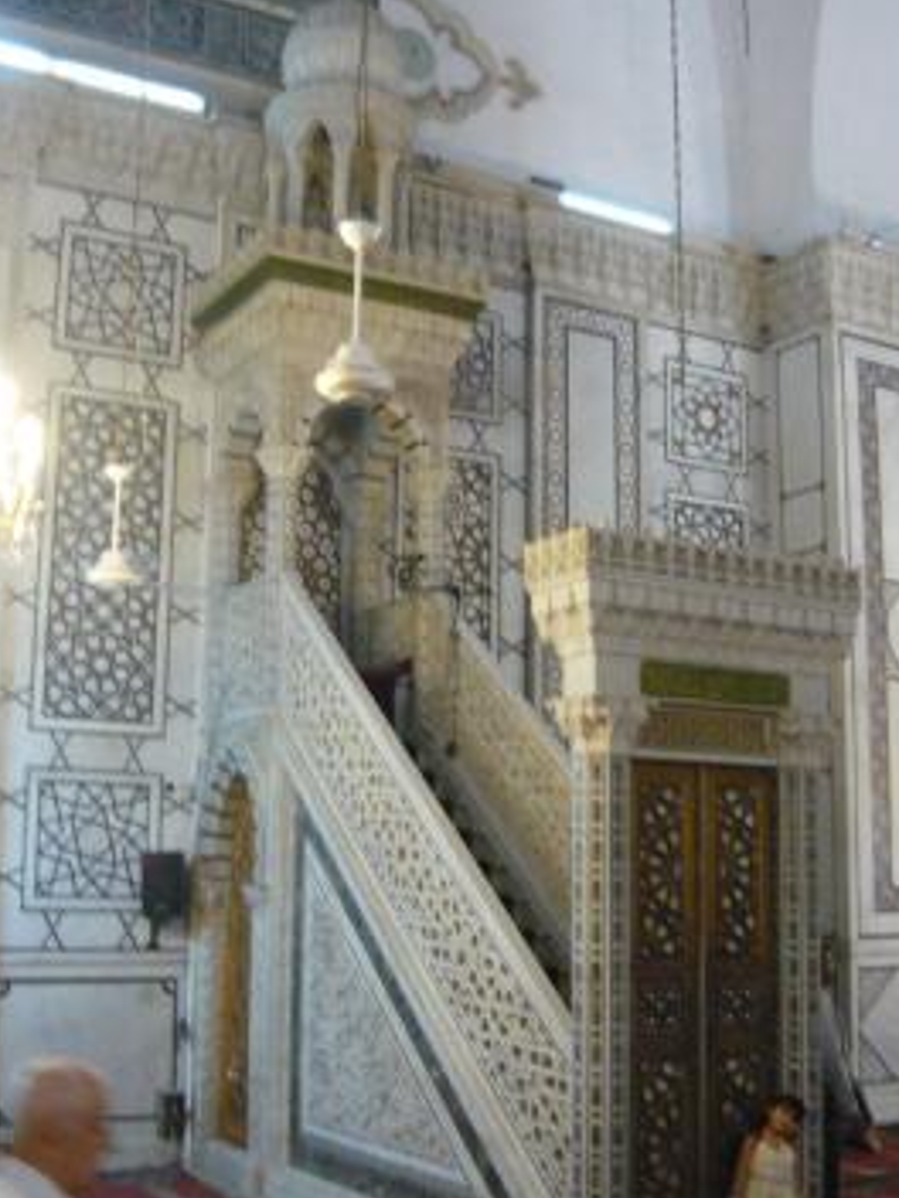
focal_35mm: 42
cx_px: 477
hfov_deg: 34.3
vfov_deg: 44.8
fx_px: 1454
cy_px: 636
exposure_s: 1/25
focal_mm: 5.5
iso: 400
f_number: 2.8
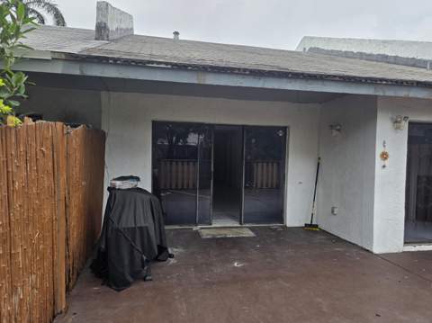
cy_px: 162
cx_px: 216
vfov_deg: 58.8
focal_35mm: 23
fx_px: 287
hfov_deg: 74.0
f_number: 1.8
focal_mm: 5.4
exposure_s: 1/3034
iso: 80
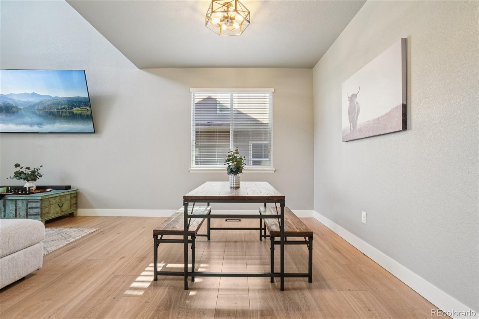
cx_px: 240
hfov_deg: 100.4
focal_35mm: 15
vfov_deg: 77.3
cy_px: 160
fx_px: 200
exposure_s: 1/15
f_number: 8
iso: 400
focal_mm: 10
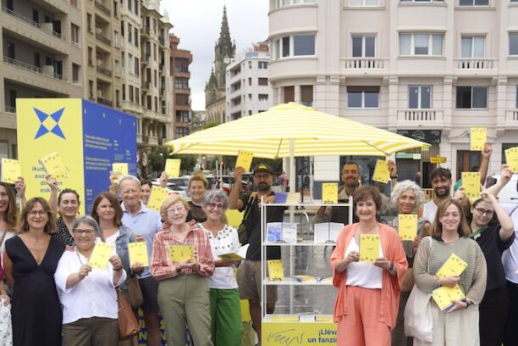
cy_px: 248
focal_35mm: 51
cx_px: 314
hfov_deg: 38.9
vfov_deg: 26.4
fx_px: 730
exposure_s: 1/200
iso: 100
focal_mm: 23
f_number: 4.5
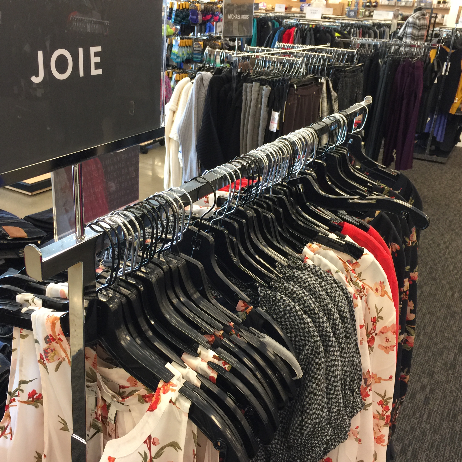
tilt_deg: -22.8
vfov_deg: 47.2
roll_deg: -3.8
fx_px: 528
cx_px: 215
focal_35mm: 35
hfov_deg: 47.2
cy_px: 234
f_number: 2.2
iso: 50
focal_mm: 4.15
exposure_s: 1/15
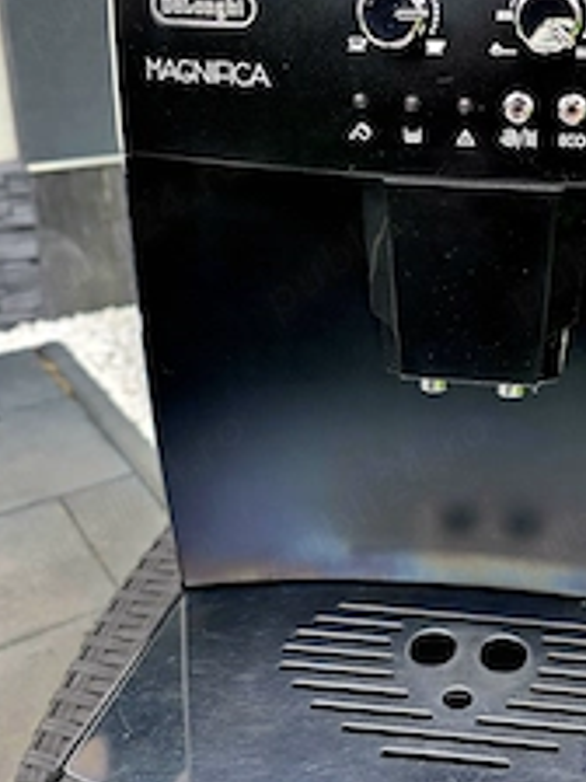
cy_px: 290
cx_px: 499
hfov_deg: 33.7
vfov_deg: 45.4
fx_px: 925
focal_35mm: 41
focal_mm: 6.3
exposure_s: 1/182
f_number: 1.7
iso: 80
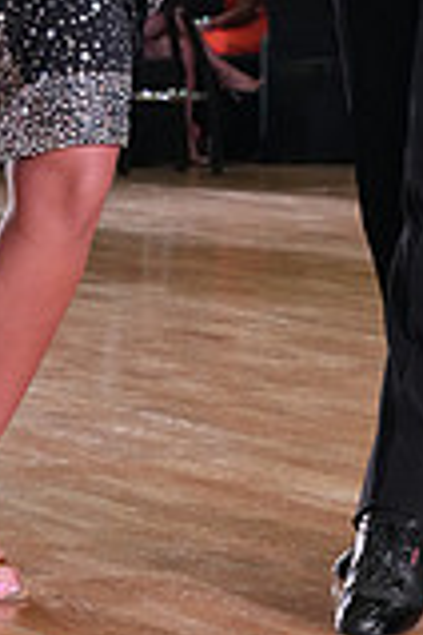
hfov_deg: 6.4
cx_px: 138
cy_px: -164
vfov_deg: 9.4
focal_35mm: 215
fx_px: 3789
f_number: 7.1
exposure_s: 1/200
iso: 4000
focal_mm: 59
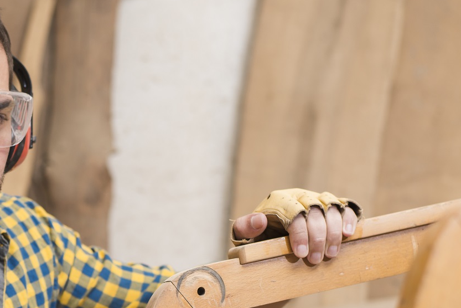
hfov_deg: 16.9
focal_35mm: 120
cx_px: 105
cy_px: 313
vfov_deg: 11.3
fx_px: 1537
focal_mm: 50
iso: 320
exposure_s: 1/160
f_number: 2.8
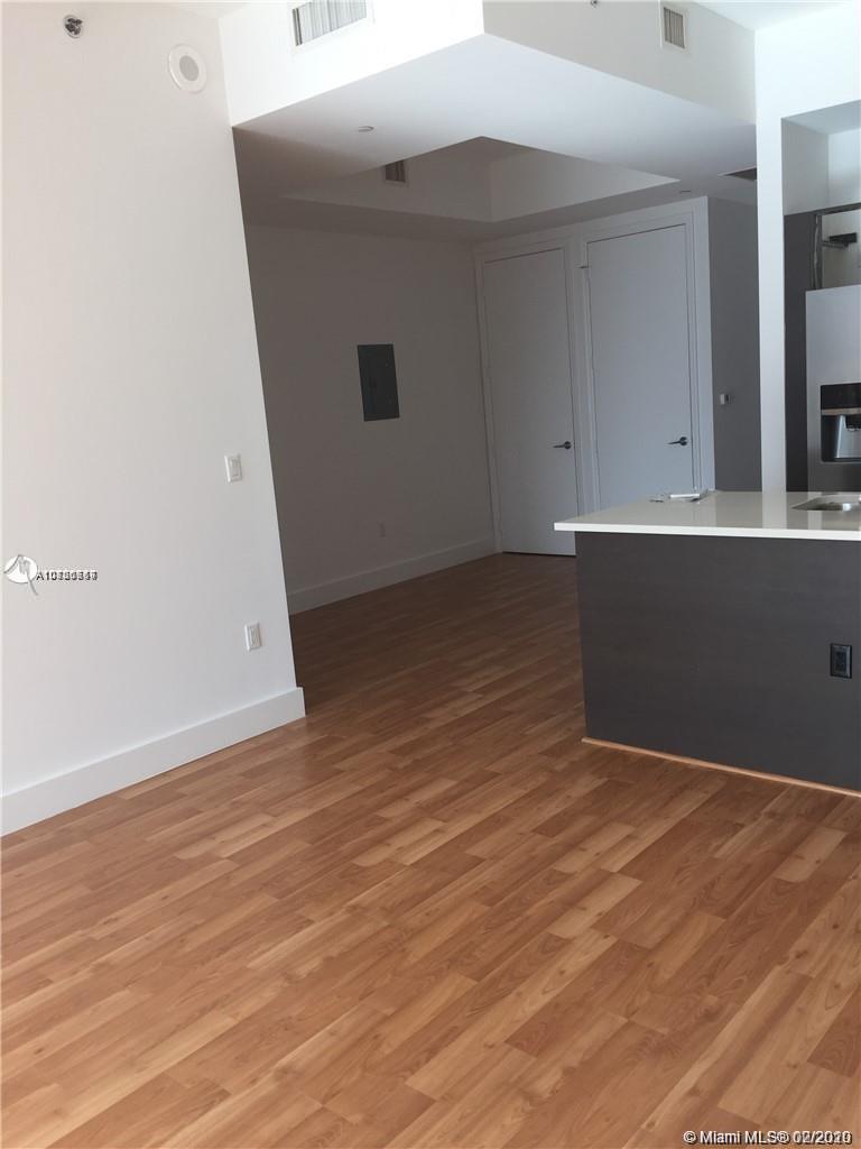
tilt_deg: -10.8
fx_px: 962
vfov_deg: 61.7
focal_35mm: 29
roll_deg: +5.0
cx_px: 430
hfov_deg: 48.2
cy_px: 574
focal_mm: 4.15
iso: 32
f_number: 2.2
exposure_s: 1/127
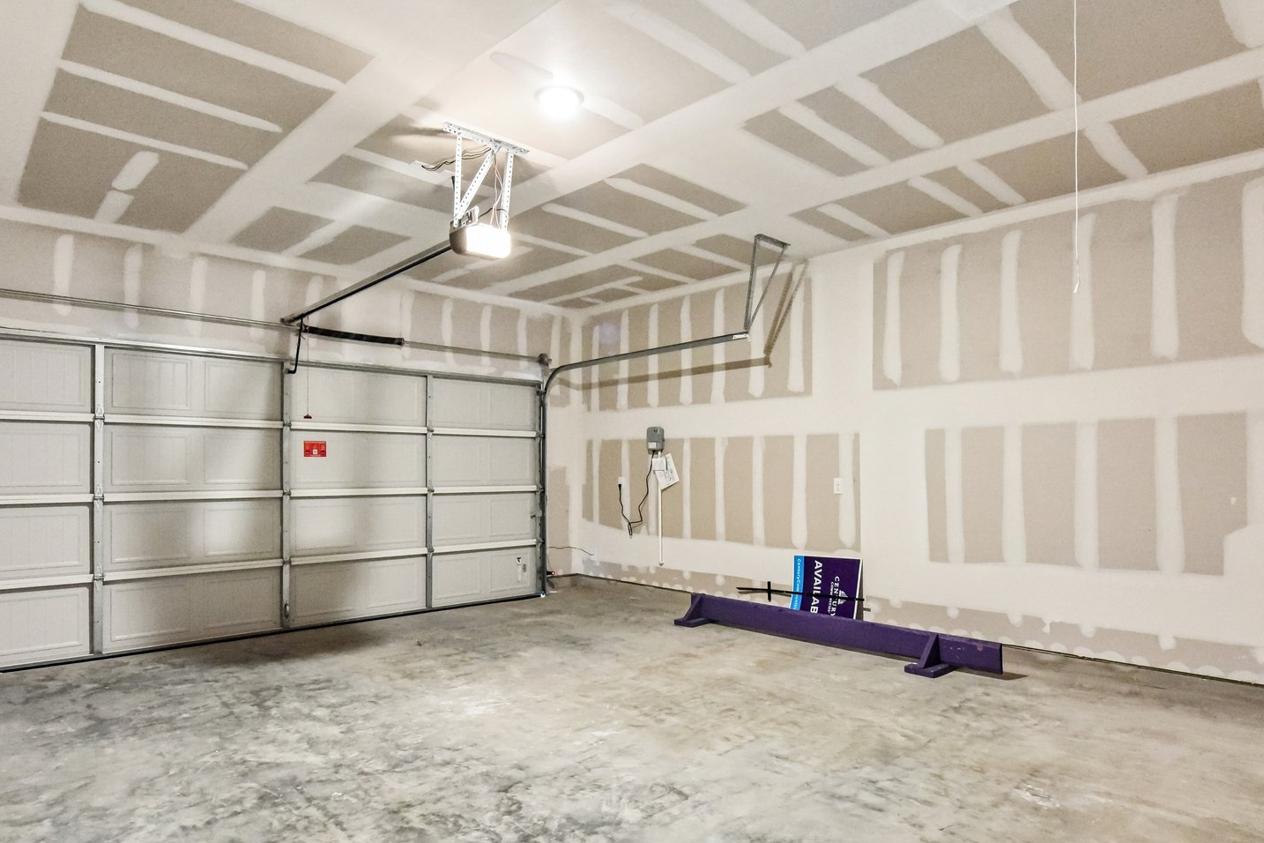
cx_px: 622
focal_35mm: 20
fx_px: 702
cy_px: 468
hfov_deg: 84.0
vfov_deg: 61.8
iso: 4500
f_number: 8
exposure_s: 1/15
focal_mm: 14
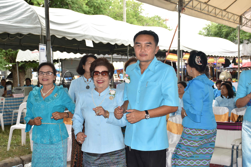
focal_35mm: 51
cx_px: 126
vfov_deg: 26.5
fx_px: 356
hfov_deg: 38.9
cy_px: 84
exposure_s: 1/125
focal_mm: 34
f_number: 5.6
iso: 220
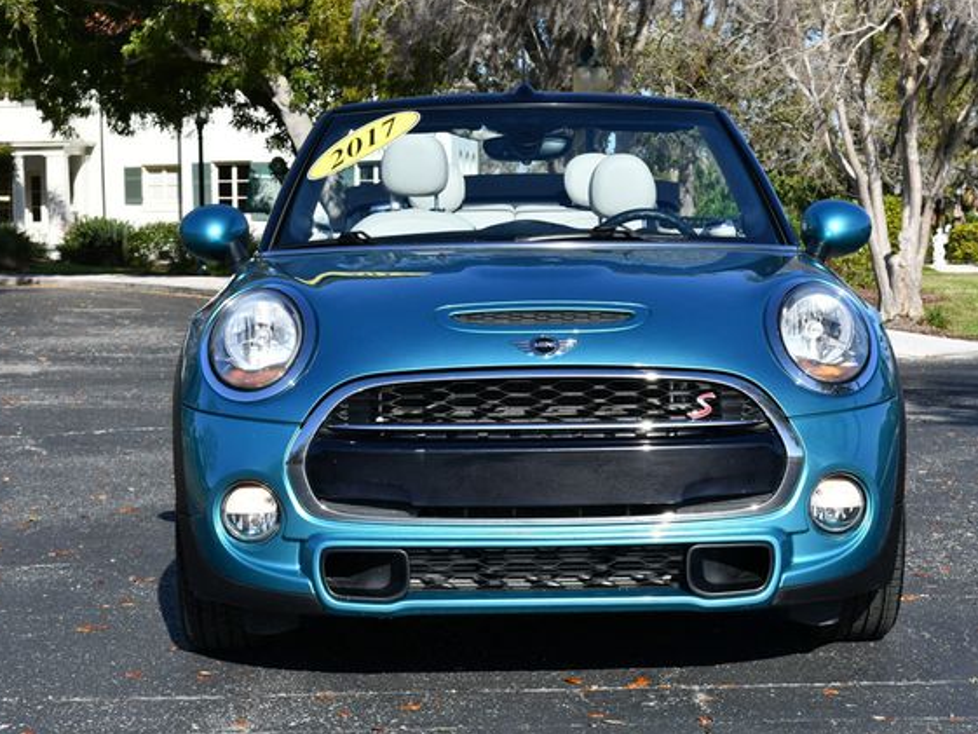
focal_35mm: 79
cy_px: 364
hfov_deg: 24.7
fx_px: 2232
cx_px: 532
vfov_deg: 18.7
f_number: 8
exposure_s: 1/250
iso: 110
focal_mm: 36
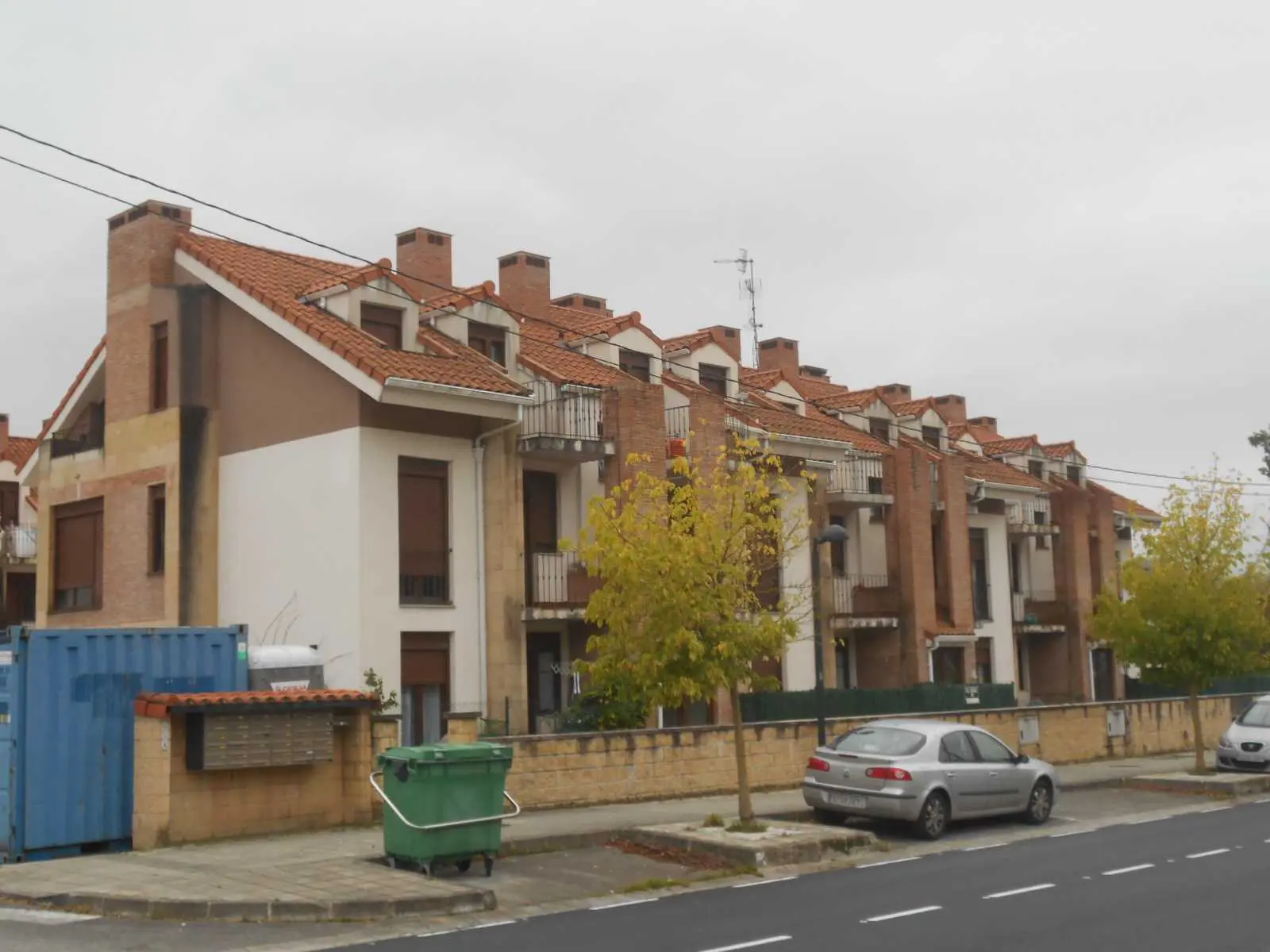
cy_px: 476
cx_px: 635
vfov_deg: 32.9
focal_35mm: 44
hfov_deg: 42.9
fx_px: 1614
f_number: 4.2
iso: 160
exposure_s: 1/250
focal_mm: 7.7
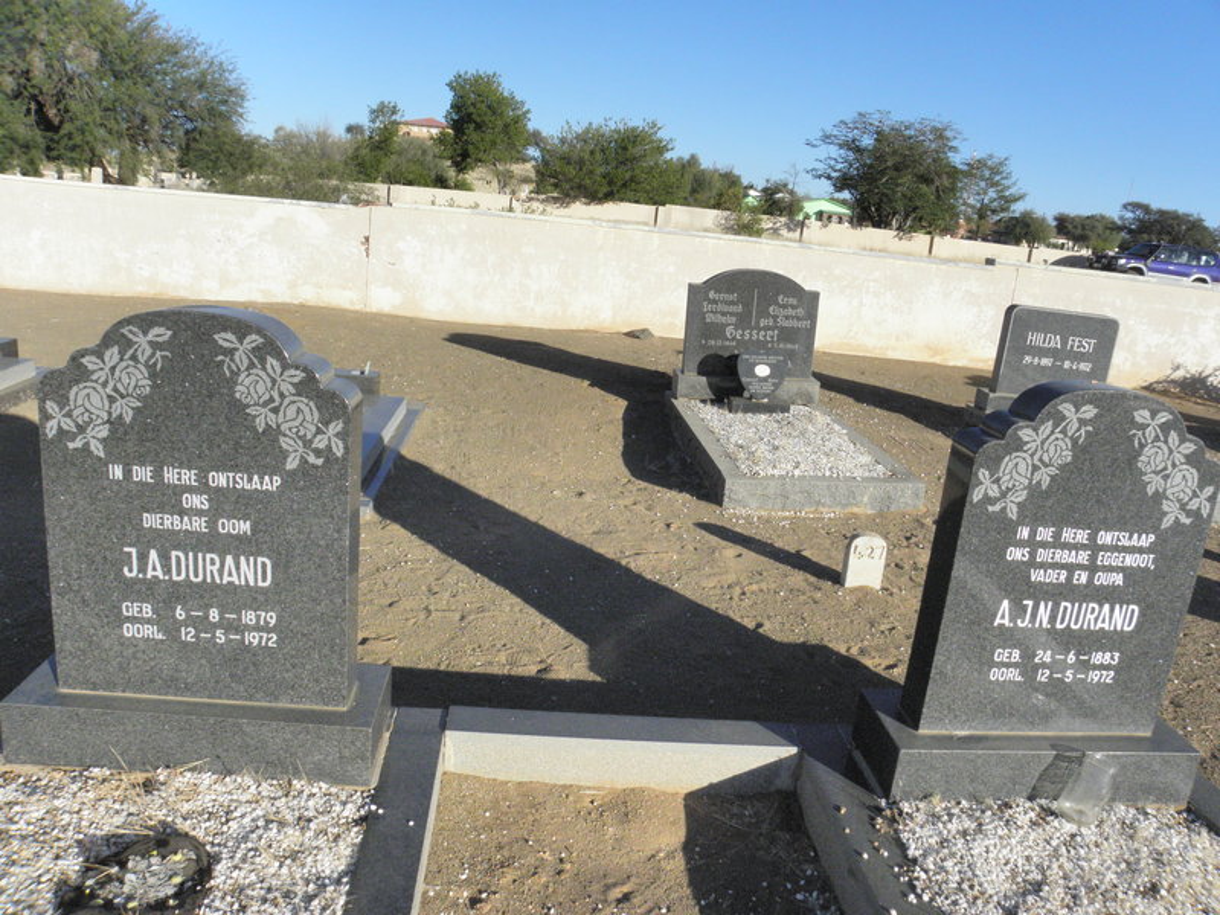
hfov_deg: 67.3
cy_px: 458
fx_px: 916
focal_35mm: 26
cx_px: 610
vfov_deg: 53.1
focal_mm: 4.6
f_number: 6.3
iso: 200
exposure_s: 1/800
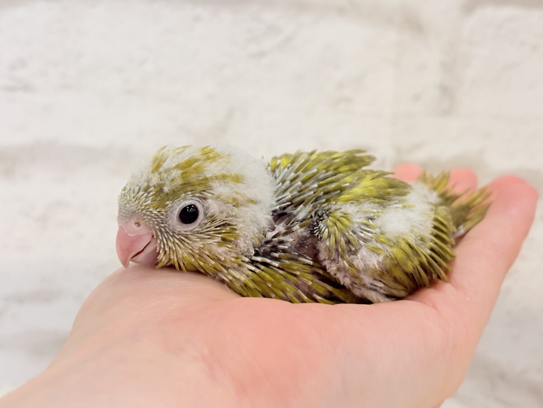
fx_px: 816
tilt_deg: -5.3
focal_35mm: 52
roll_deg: -2.3
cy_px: 204
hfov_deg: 36.8
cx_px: 272
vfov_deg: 28.0
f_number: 1.6
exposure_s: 1/100
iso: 125
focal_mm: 5.96
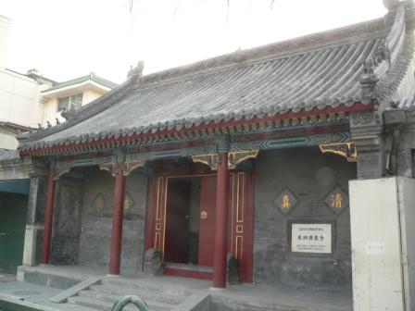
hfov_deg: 51.4
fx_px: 432
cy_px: 156
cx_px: 208
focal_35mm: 36
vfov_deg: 39.7
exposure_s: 1/40
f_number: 2.8
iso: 80
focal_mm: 6
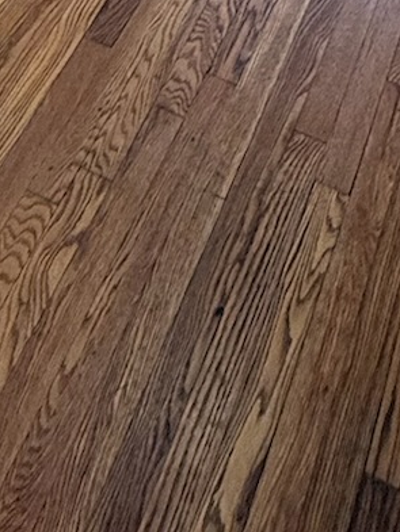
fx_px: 1124
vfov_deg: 18.5
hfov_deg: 20.1
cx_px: 149
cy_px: -506
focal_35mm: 73
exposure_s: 1/120
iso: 320
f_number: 2.2
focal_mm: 2.22
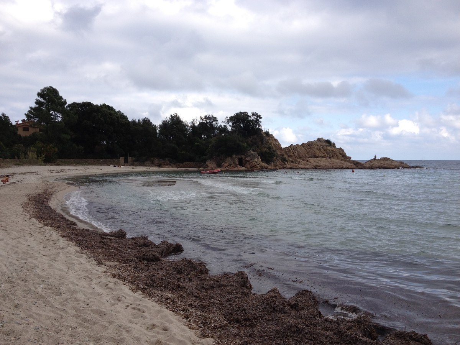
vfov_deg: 40.7
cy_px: 172
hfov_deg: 52.6
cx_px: 230
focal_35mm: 35
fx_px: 465
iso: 64
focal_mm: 4.28
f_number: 2.4
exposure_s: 1/876
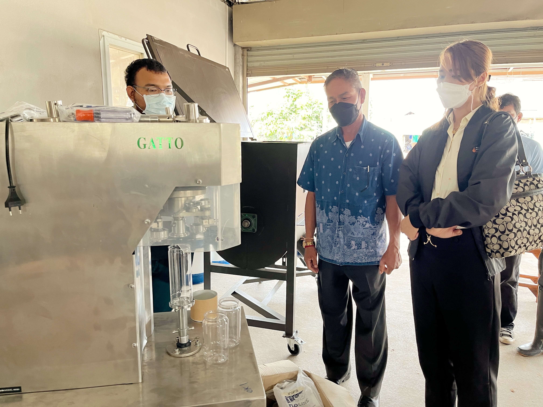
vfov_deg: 53.1
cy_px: 204
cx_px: 272
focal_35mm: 26
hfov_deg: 67.3
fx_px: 408
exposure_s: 1/69
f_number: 1.6
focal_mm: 5.1
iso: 125
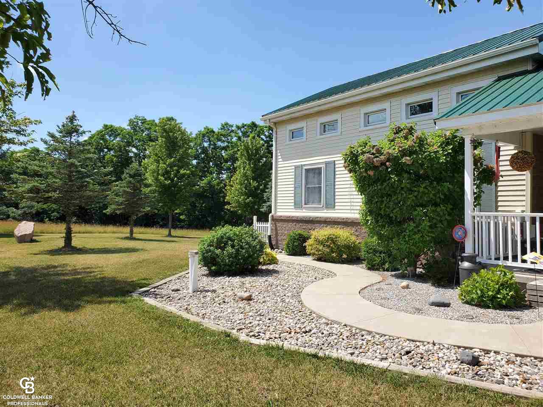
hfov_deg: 67.3
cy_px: 204
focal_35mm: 26
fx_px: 408
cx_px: 272
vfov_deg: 53.1
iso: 50
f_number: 2.4
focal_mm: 4.3
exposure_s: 1/1381
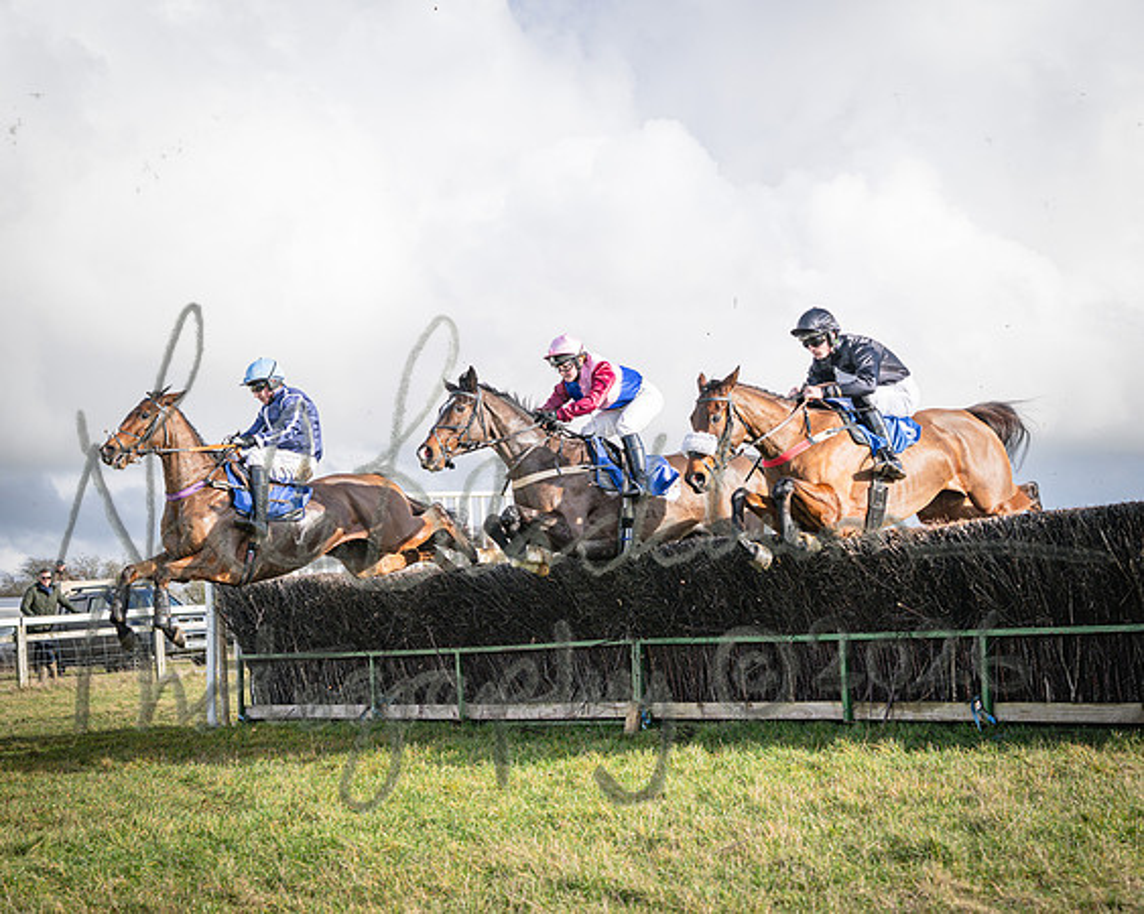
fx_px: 2249
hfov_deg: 28.5
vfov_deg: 23.0
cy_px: 456
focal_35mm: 66
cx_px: 486
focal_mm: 47
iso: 200
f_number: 4
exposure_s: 1/1250
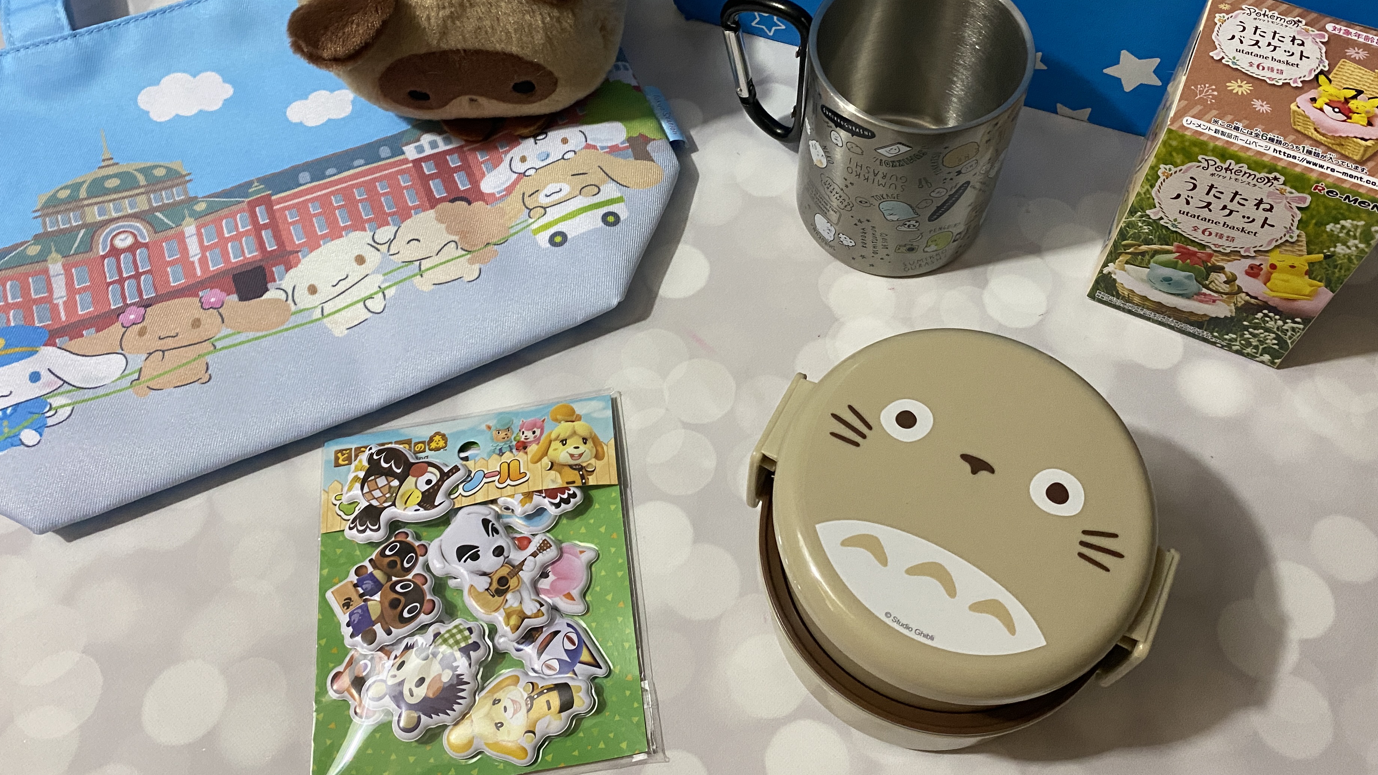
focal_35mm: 31
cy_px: 263
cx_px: 748
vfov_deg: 37.4
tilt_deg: -56.7
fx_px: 1133
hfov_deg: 62.5
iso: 500
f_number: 1.8
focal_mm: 4.25
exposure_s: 1/60
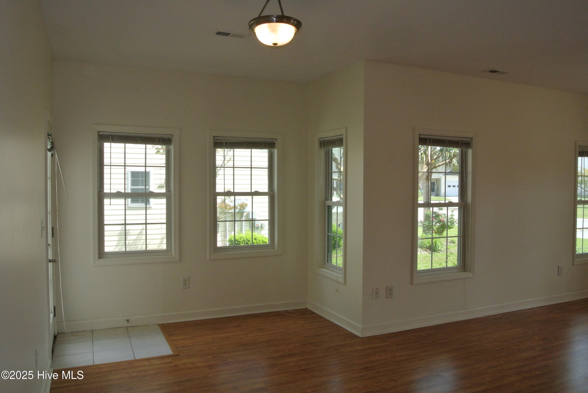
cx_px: 294
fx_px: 442
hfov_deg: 67.3
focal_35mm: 27
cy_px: 196
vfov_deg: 48.0
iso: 400
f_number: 11
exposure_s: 1/60
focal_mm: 10
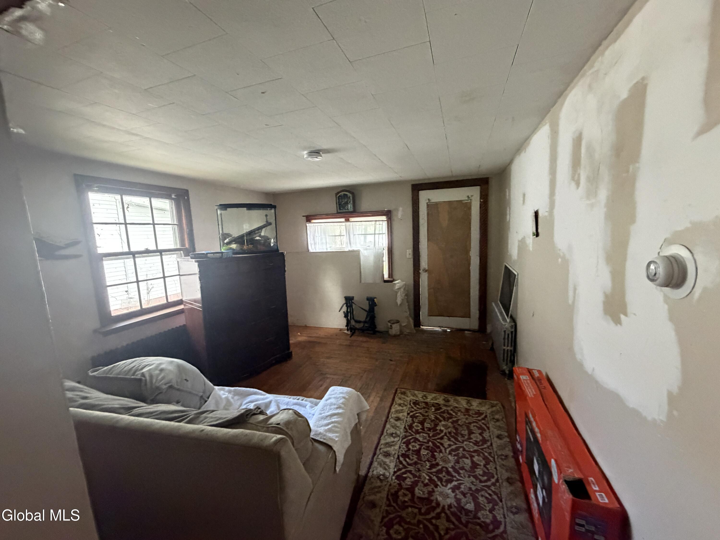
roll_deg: +2.7
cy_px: 270
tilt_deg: -7.1
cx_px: 360
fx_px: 291
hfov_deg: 102.1
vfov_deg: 85.7
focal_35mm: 14
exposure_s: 1/60
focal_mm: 2.22
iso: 800
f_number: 2.2
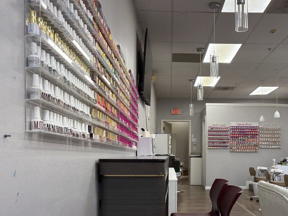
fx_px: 333
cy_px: 153
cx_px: 190
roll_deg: +0.1
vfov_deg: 35.4
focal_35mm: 40
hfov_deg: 46.1
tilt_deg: -0.5
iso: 125
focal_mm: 5.96
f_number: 1.6
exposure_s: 1/155
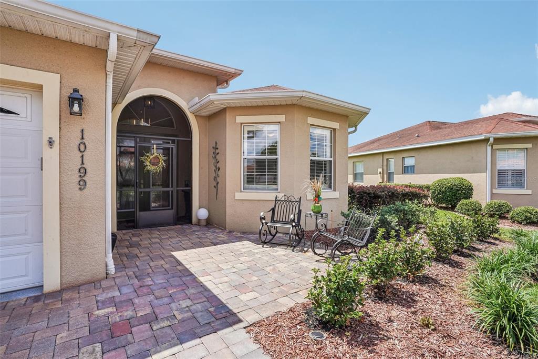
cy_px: 180
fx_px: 254
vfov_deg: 70.4
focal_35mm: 17
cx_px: 269
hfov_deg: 93.3
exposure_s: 1/30
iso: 100
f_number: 20
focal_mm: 17
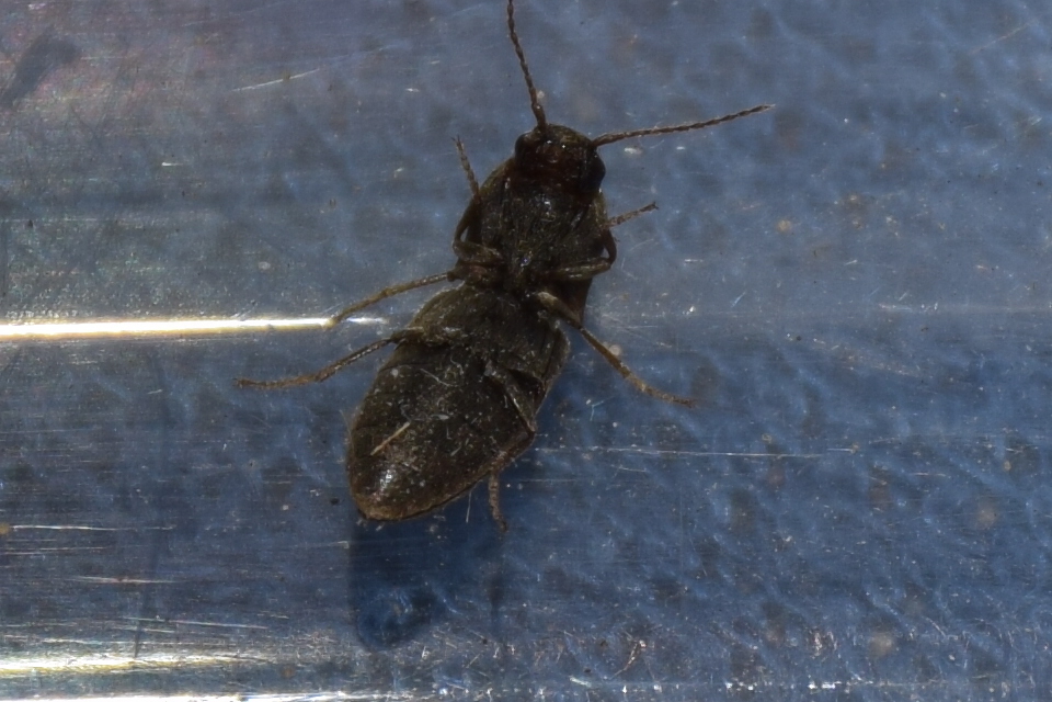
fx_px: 5084
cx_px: 526
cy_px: 351
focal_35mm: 174
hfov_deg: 11.8
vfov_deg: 7.9
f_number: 8
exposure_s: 1/60
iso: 100
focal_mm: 116
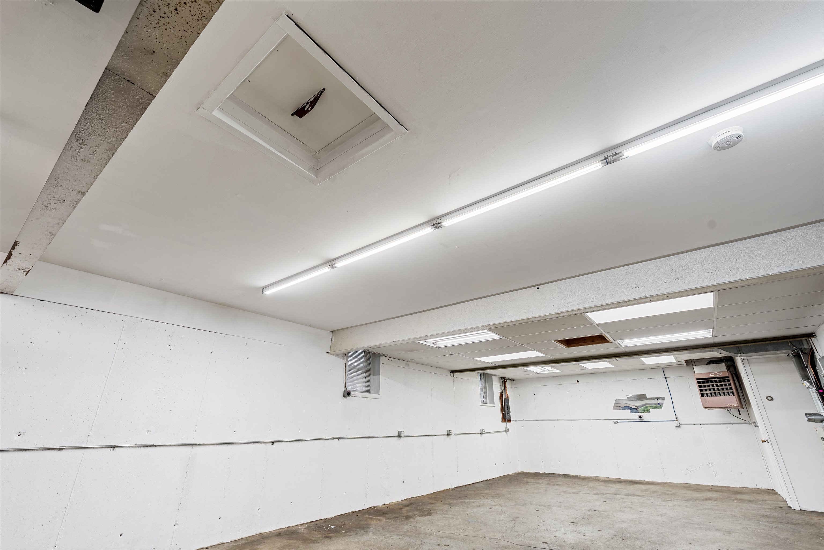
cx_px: 412
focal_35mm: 16
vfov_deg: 72.1
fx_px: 378
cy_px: 275
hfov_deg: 95.0
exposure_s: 1/1.25
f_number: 8
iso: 100
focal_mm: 16.5
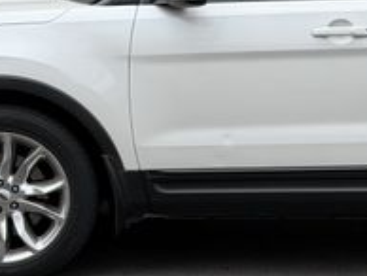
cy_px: 113
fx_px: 1677
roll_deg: -0.4
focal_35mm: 158
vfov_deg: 9.4
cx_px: 365
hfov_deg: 12.3
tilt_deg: -6.3
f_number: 1.78
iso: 64
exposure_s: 1/1608
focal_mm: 6.76
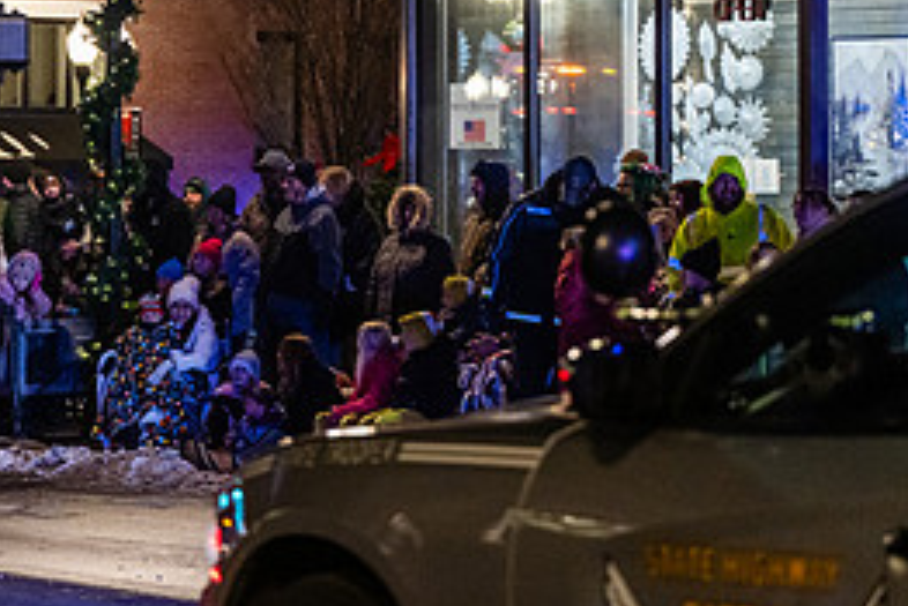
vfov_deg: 8.8
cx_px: 87
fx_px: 3911
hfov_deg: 13.1
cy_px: -19
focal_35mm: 155
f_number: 3.2
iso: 3200
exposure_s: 1/250
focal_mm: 70
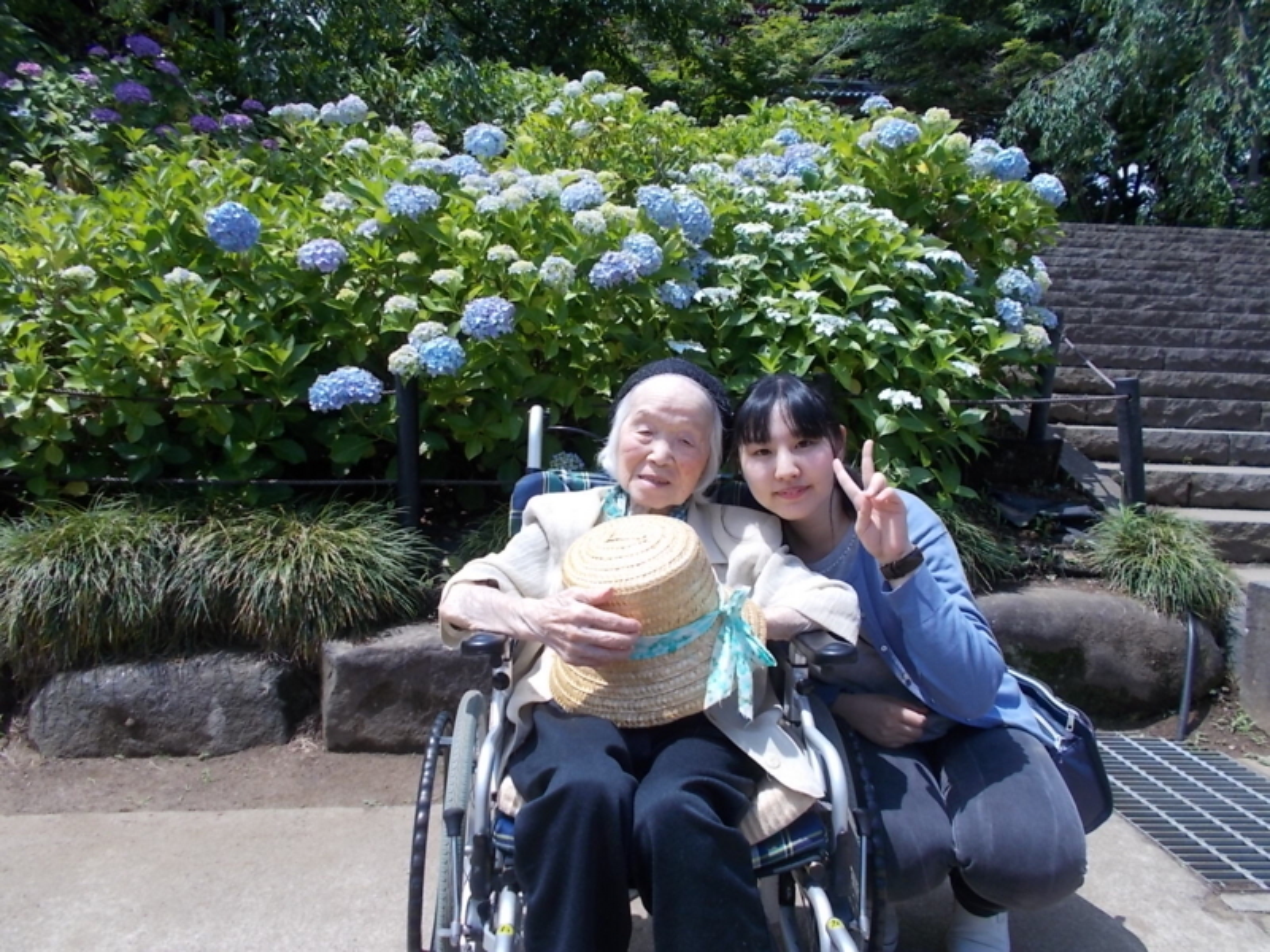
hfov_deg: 67.3
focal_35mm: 26
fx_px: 954
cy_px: 476
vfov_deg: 53.1
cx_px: 635
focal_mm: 4.6
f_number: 3.2
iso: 80
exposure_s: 1/640
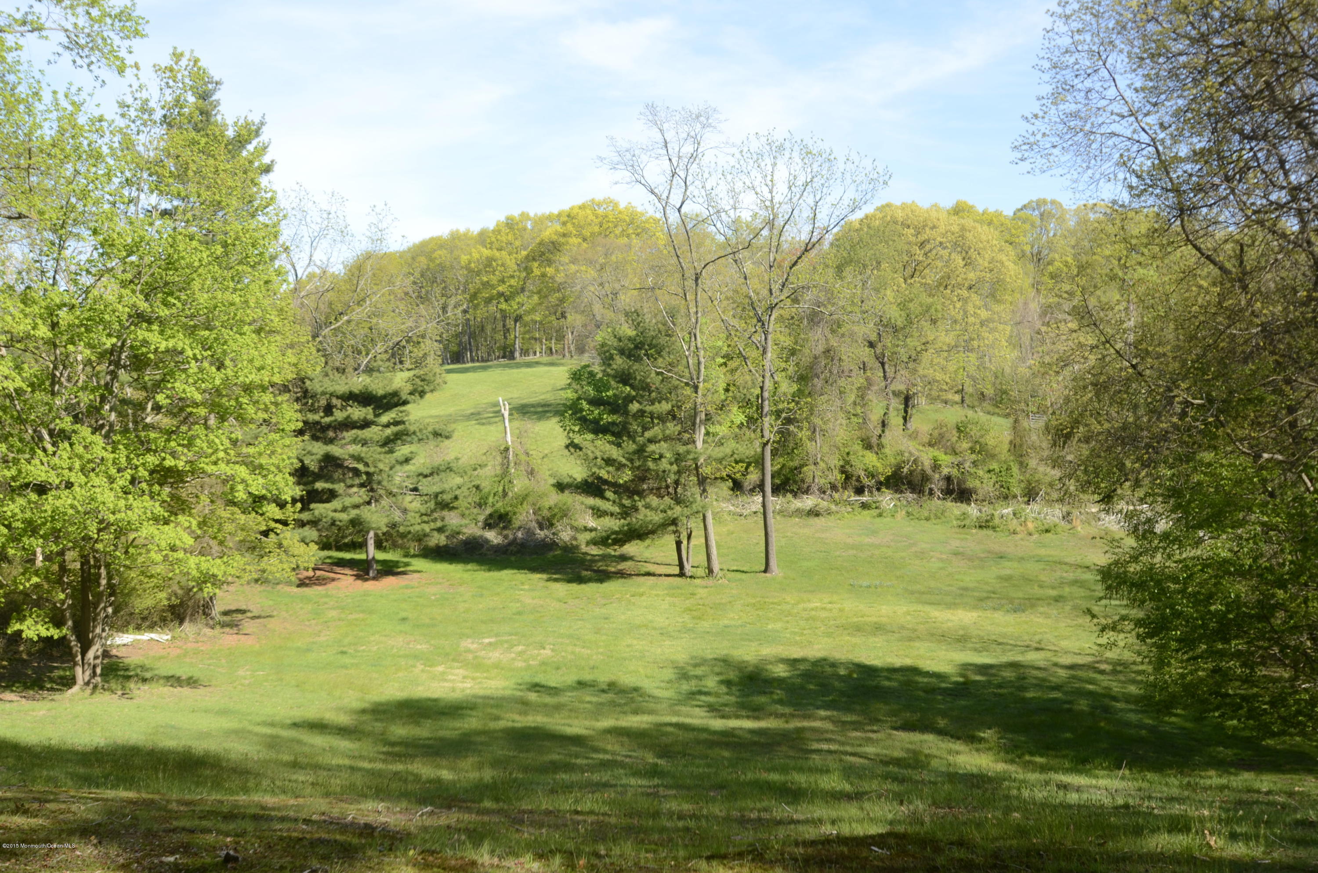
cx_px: 659
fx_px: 1315
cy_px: 436
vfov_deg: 36.7
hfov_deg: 53.2
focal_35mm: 36
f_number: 7.1
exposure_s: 1/200
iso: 200
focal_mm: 24
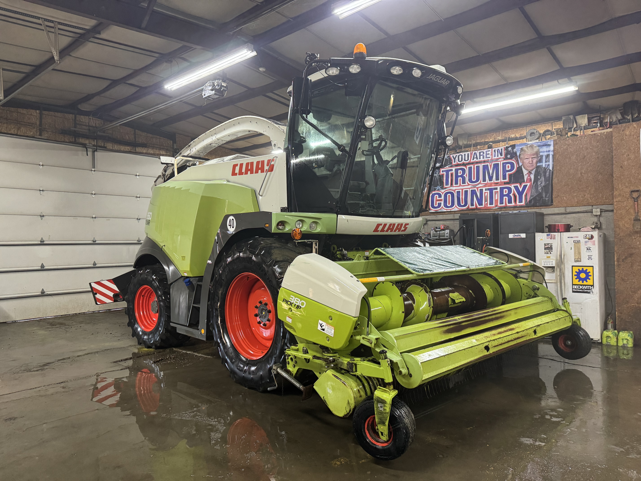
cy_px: 240
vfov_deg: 56.8
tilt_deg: +0.4
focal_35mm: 24
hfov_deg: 71.6
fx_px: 444
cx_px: 320
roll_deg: +0.9
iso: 320
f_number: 1.78
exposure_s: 1/60
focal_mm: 6.76
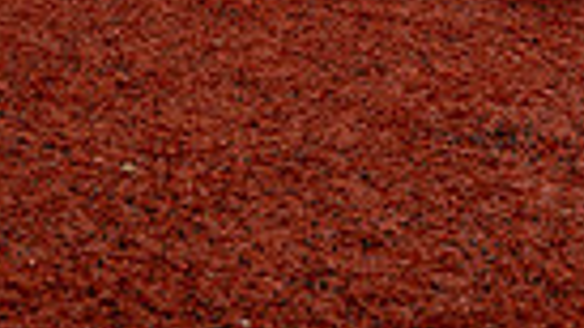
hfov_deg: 17.8
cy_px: -579
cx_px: 426
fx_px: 1858
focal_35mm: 120
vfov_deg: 8.7
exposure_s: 1/250
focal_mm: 35
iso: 200
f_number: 5
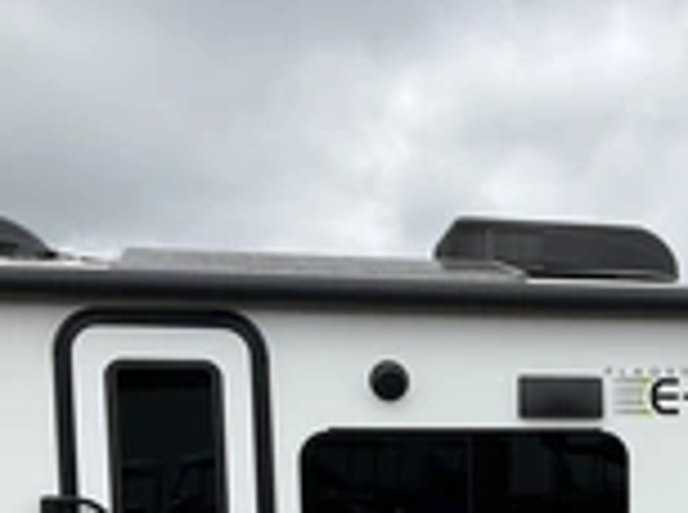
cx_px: 607
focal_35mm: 76
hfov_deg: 25.0
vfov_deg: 18.2
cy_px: 644
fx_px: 1507
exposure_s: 1/898
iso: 25
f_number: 1.8
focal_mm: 3
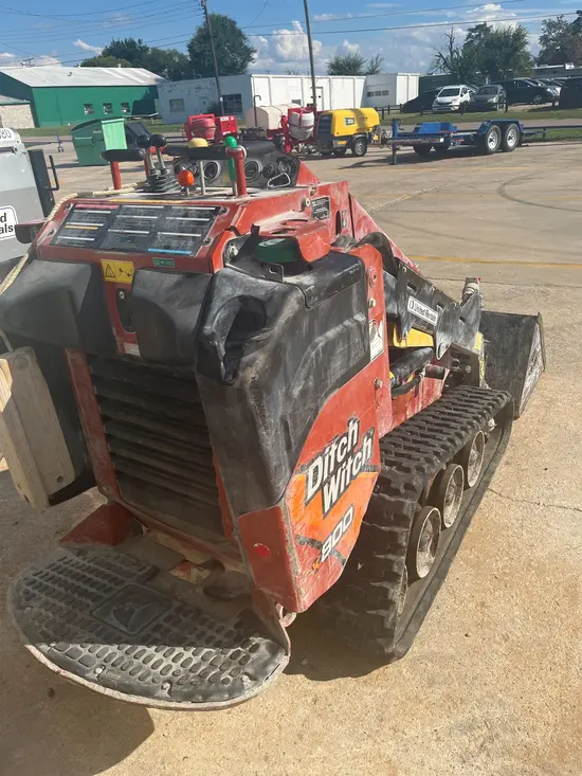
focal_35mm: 26
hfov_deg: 53.1
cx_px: 291
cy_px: 388
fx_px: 583
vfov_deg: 67.3
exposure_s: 1/3876
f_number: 1.6
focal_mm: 5.1
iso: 50
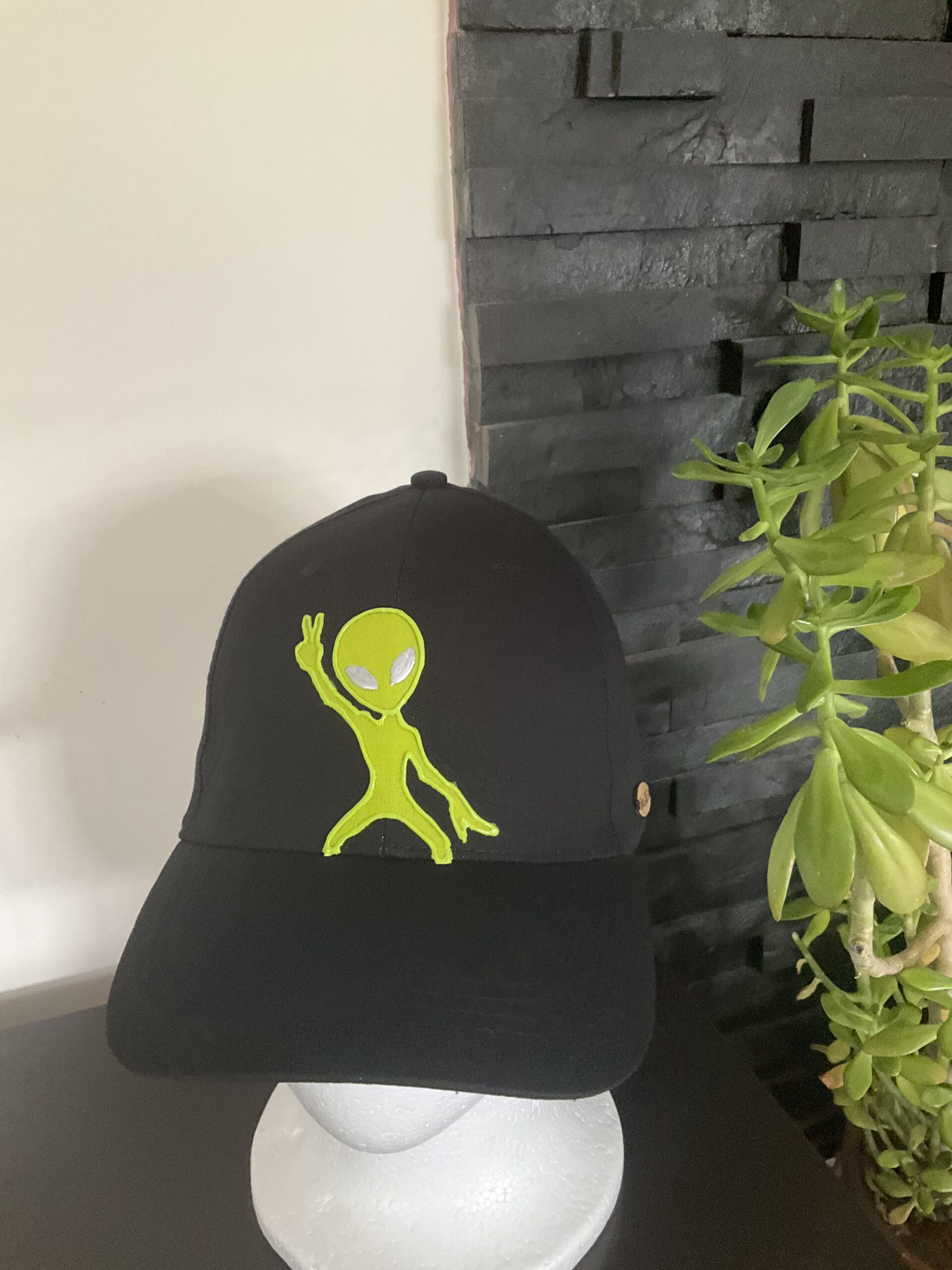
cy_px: 635
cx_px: 476
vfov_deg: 61.7
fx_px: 1063
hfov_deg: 48.2
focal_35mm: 29
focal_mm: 3
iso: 250
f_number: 1.8
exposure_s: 1/60
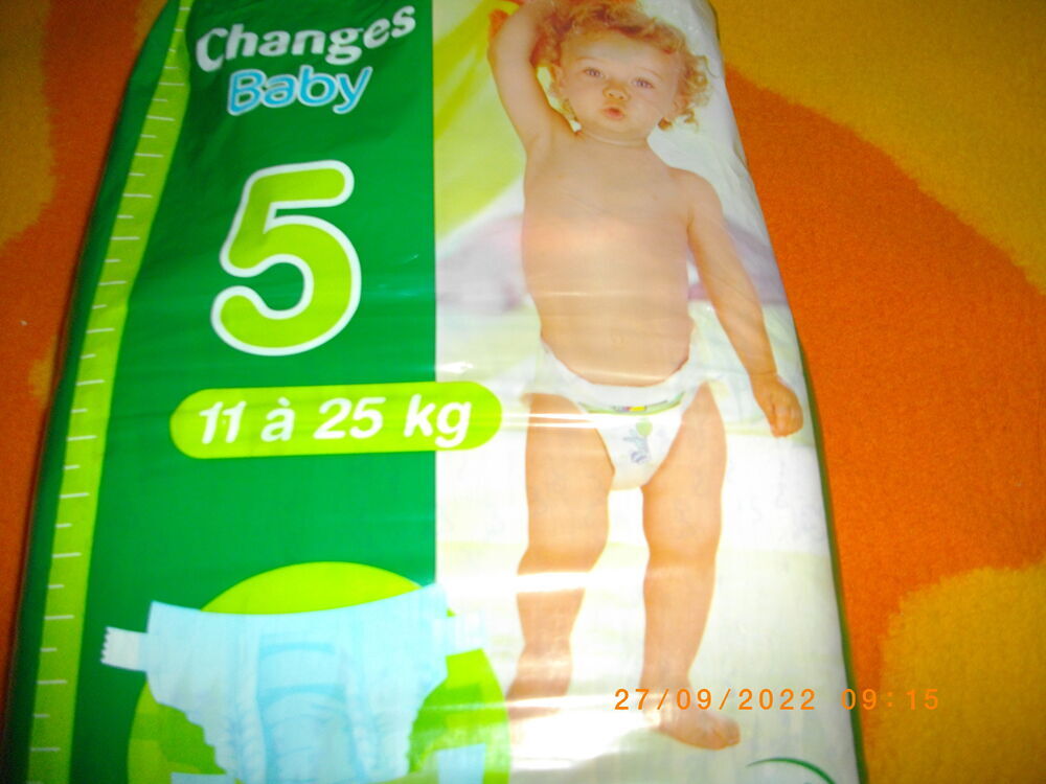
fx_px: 967
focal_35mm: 32
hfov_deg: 56.8
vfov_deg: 44.2
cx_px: 523
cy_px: 392
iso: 200
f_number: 2.9
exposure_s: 1/50
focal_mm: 5.7
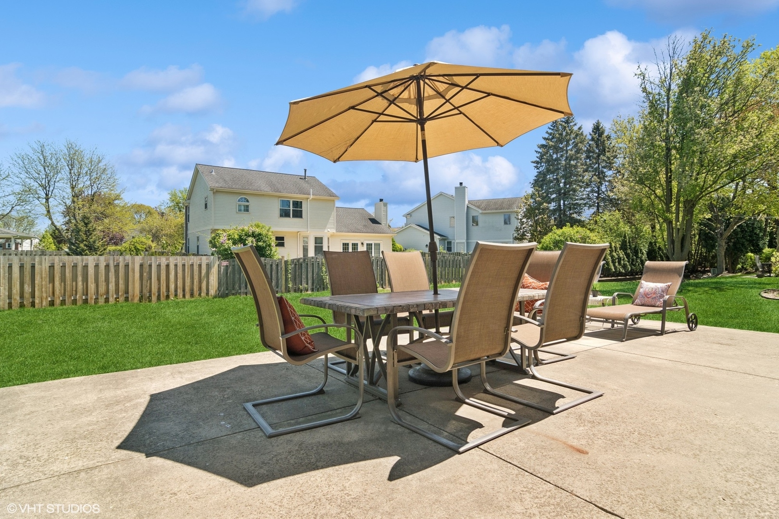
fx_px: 389
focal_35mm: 18
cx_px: 390
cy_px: 260
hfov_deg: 90.0
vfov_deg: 67.4
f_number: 8
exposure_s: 1/320
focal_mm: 12
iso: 200
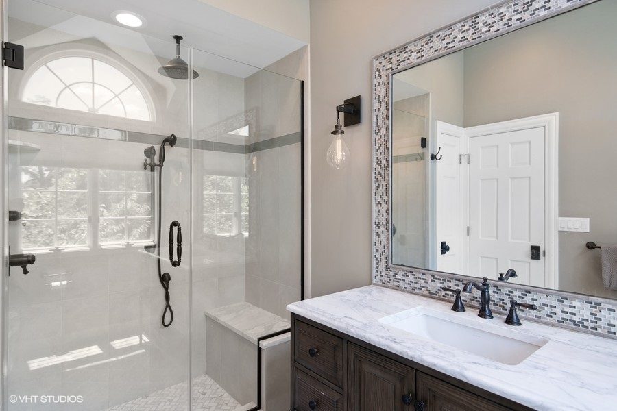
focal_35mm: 19
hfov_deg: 86.9
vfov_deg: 64.6
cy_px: 206
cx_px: 308
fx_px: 326
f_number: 8
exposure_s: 1/30
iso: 400
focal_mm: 19
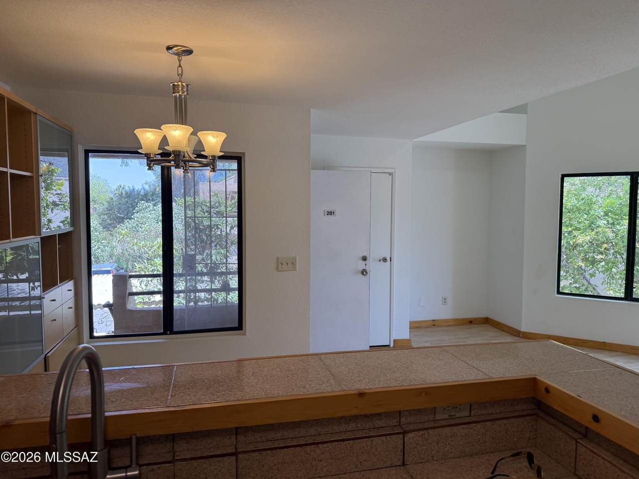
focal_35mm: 24
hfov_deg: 71.6
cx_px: 320
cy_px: 240
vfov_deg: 56.8
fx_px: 443
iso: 125
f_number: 1.78
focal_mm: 6.76
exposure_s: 1/333
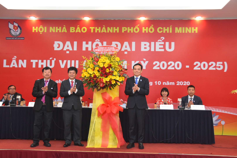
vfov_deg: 34.2
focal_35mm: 39
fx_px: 257
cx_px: 118
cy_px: 79
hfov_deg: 49.6
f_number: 4
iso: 2000
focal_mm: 26
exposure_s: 1/160
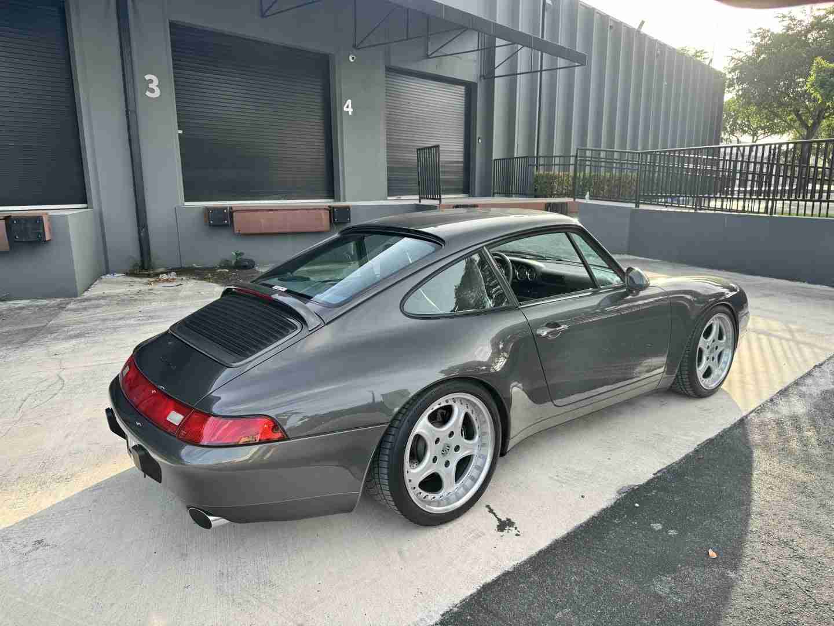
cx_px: 417
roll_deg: +0.0
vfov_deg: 56.8
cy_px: 313
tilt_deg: -12.7
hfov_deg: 71.6
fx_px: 578
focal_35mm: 24
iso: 64
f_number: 1.78
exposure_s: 1/233
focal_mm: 6.86
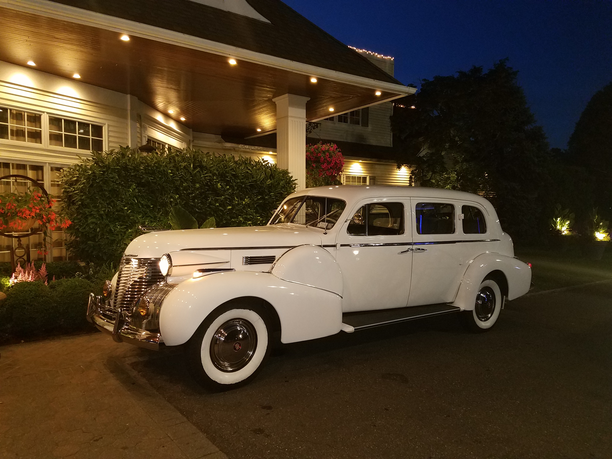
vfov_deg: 53.1
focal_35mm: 26
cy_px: 230
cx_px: 306
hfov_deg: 67.3
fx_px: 460
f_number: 1.7
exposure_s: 1/10
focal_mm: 4.2
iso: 160
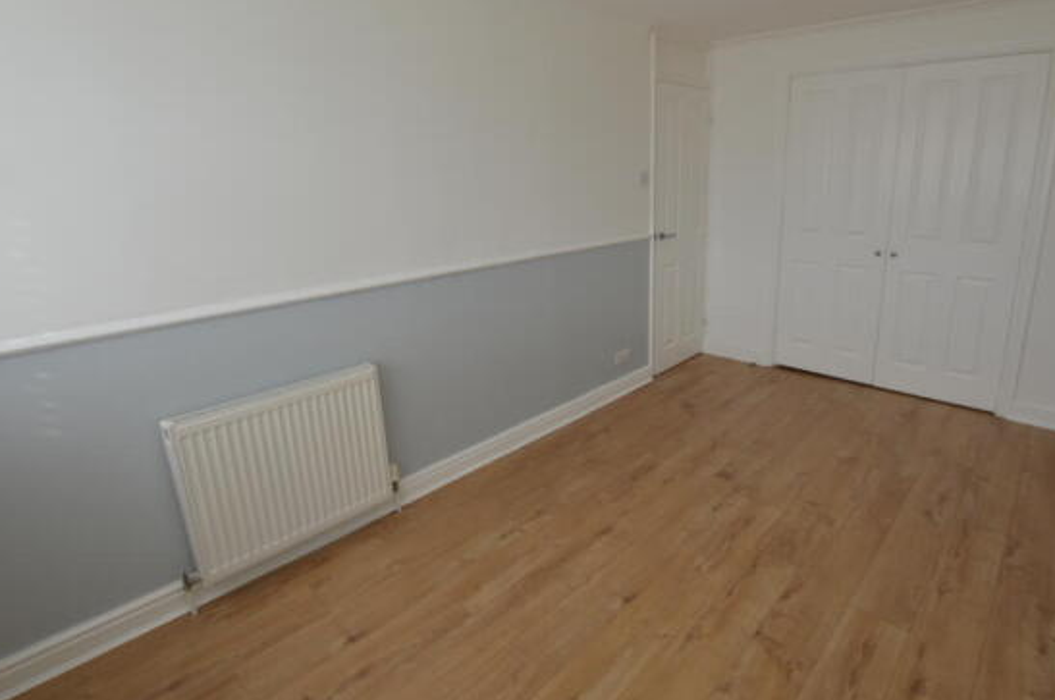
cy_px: 307
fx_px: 527
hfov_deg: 89.5
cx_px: 602
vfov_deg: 67.0
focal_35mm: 18
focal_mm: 10
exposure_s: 1/60
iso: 160
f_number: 5.6
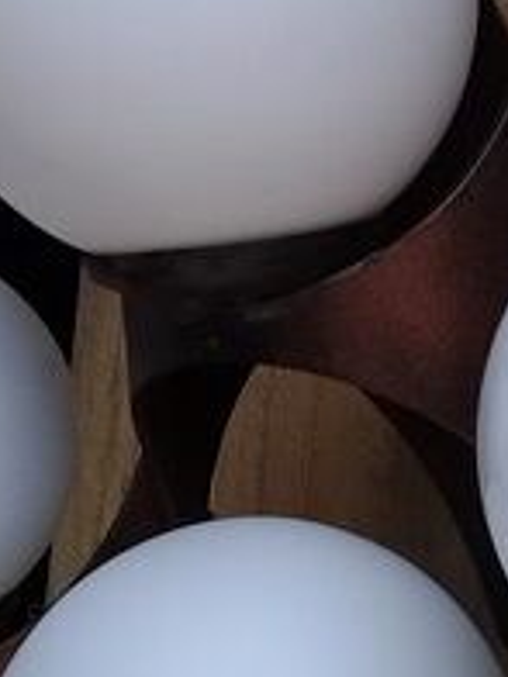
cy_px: 307
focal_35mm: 95
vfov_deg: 20.6
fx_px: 1859
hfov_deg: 15.2
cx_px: 543
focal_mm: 3.3
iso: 50
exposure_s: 1/602
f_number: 2.2
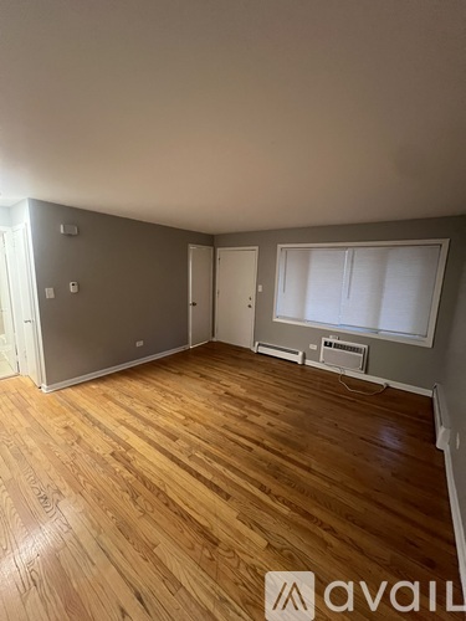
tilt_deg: -7.4
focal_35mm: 13
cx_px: 233
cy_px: 310
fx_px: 233
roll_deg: -0.7
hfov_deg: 89.9
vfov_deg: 106.2
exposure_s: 1/40
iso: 640
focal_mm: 1.57
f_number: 1.8
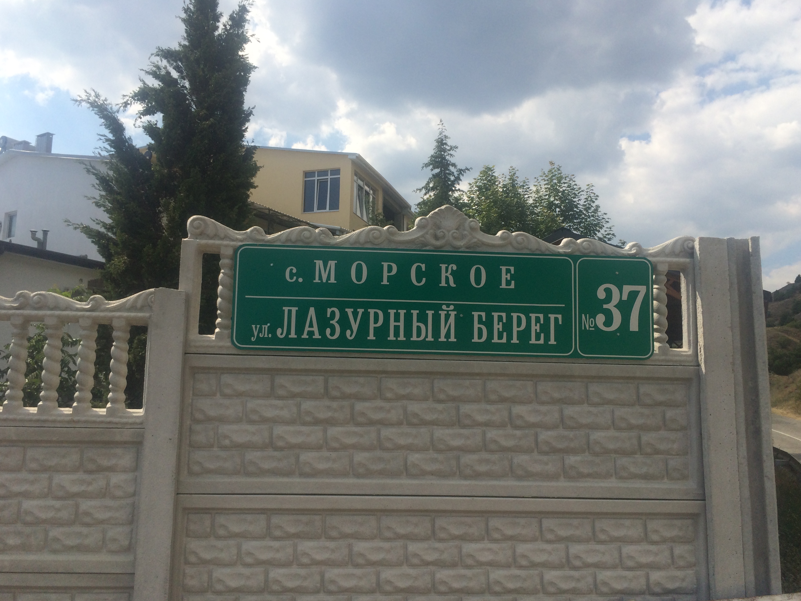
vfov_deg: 46.8
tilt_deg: +7.5
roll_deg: +0.6
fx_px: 694
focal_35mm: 30
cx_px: 396
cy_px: 305
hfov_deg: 60.0
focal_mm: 4.15
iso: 32
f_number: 2.2
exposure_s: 1/2933
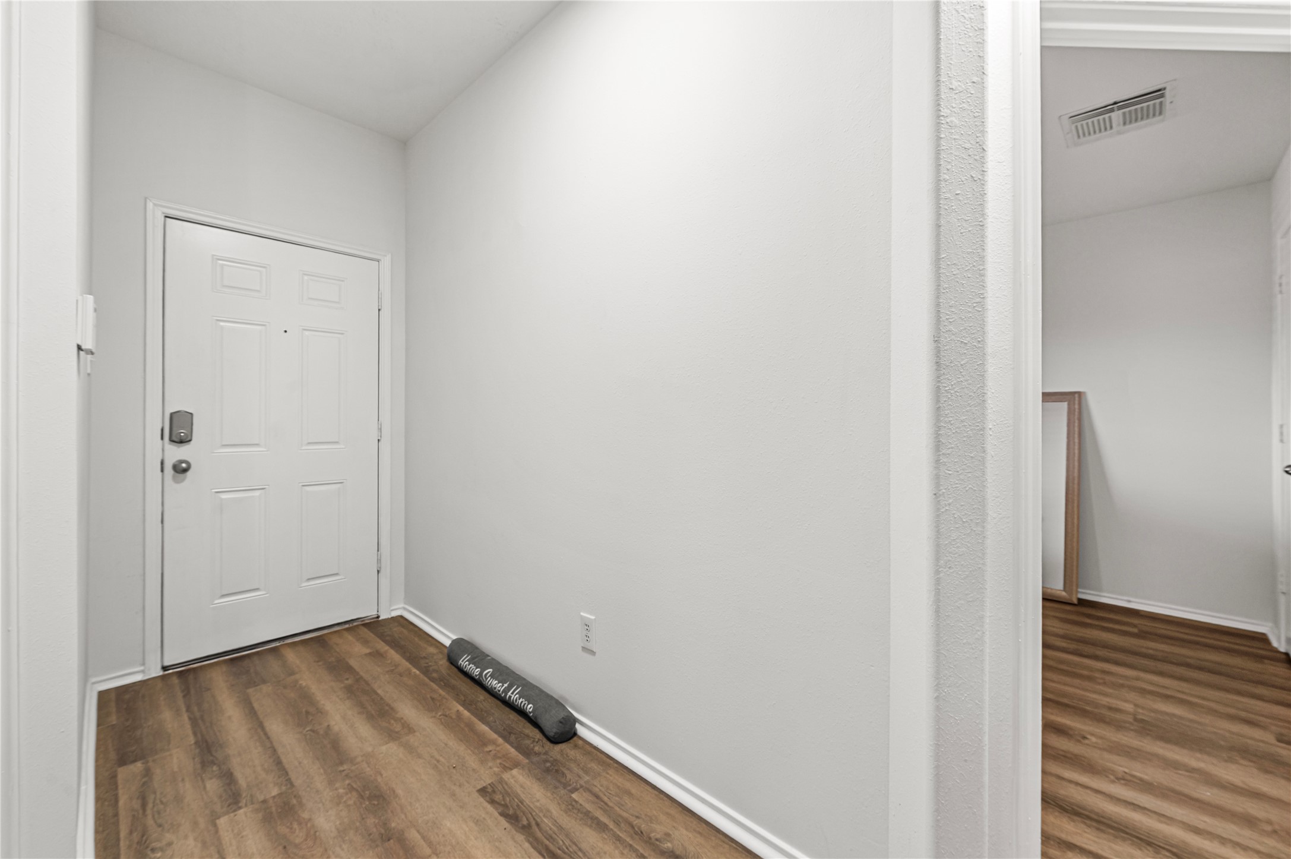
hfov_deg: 104.3
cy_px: 430
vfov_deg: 81.1
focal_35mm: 14
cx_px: 646
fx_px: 502
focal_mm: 14
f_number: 8
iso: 400
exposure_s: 1/6
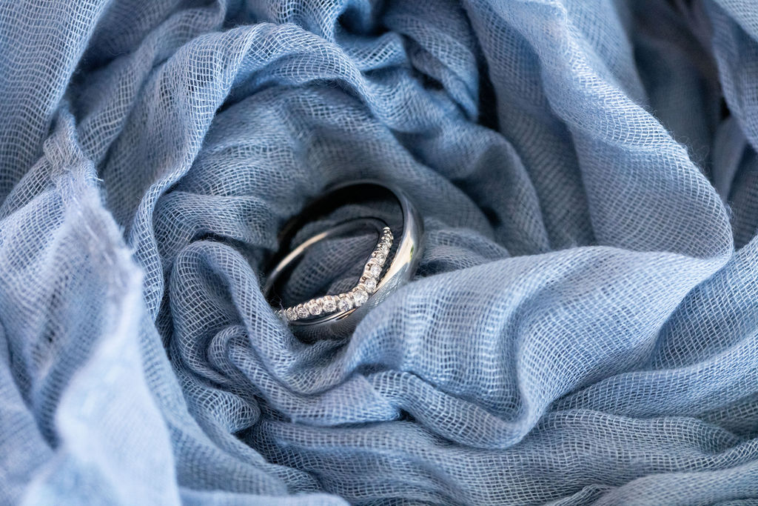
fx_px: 2106
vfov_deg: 13.7
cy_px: 253
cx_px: 379
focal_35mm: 100
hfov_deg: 20.4
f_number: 6.3
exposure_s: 1/125
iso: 6400
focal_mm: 100
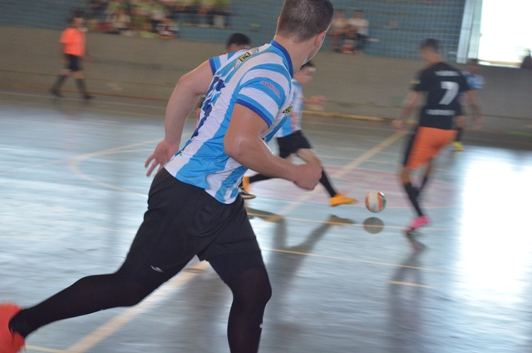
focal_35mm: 69
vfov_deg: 19.6
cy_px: 176
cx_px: 266
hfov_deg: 29.3
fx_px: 1018
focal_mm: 46
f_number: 5.3
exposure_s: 1/125
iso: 1600
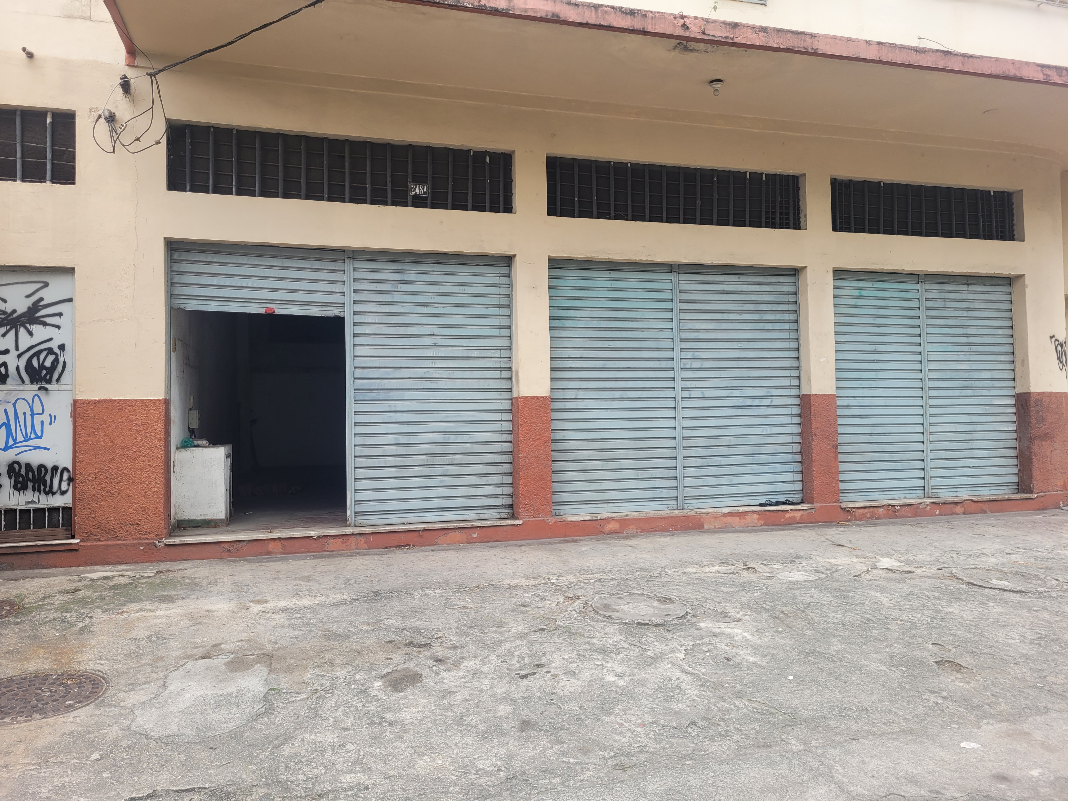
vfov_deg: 53.1
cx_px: 534
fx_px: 802
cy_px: 400
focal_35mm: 26
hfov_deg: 67.3
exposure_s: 1/329
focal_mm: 5.4
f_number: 1.8
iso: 40
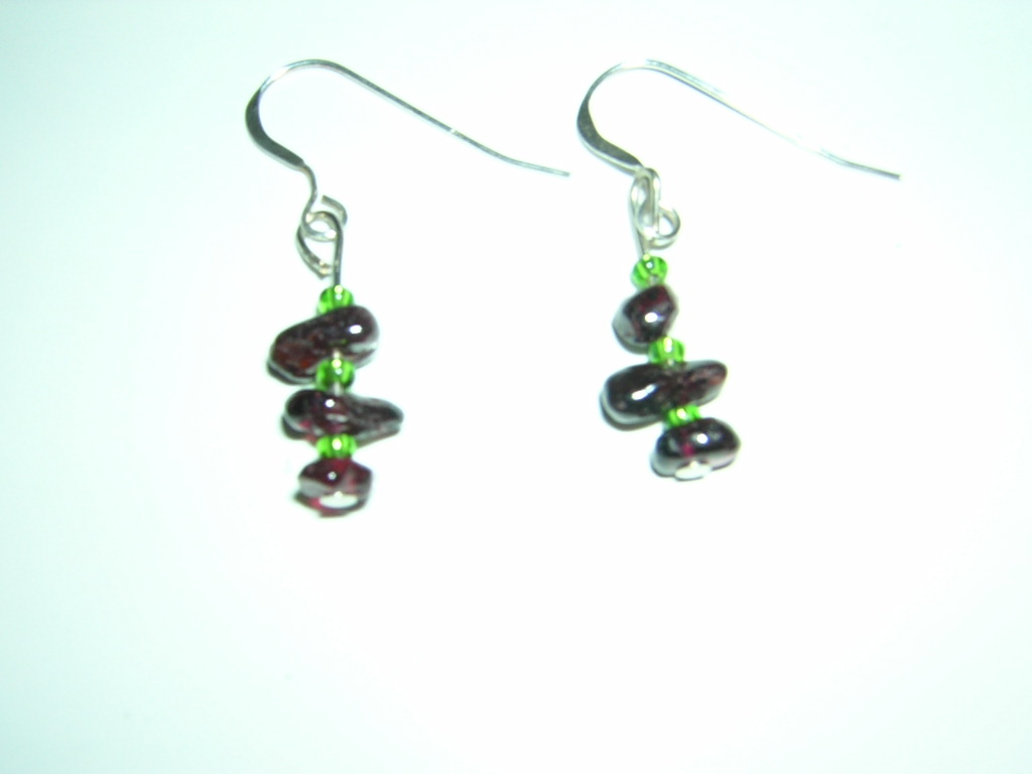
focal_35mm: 36
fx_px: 1073
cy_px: 387
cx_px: 516
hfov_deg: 51.4
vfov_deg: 39.7
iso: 100
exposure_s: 1/60.1
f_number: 5.2
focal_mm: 4.7
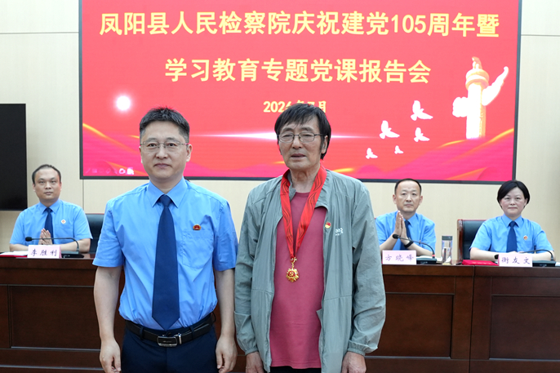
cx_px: 247
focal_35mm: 28
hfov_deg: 65.3
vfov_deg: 46.3
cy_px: 212
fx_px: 435
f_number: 4
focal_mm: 24
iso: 1600
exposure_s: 1/160
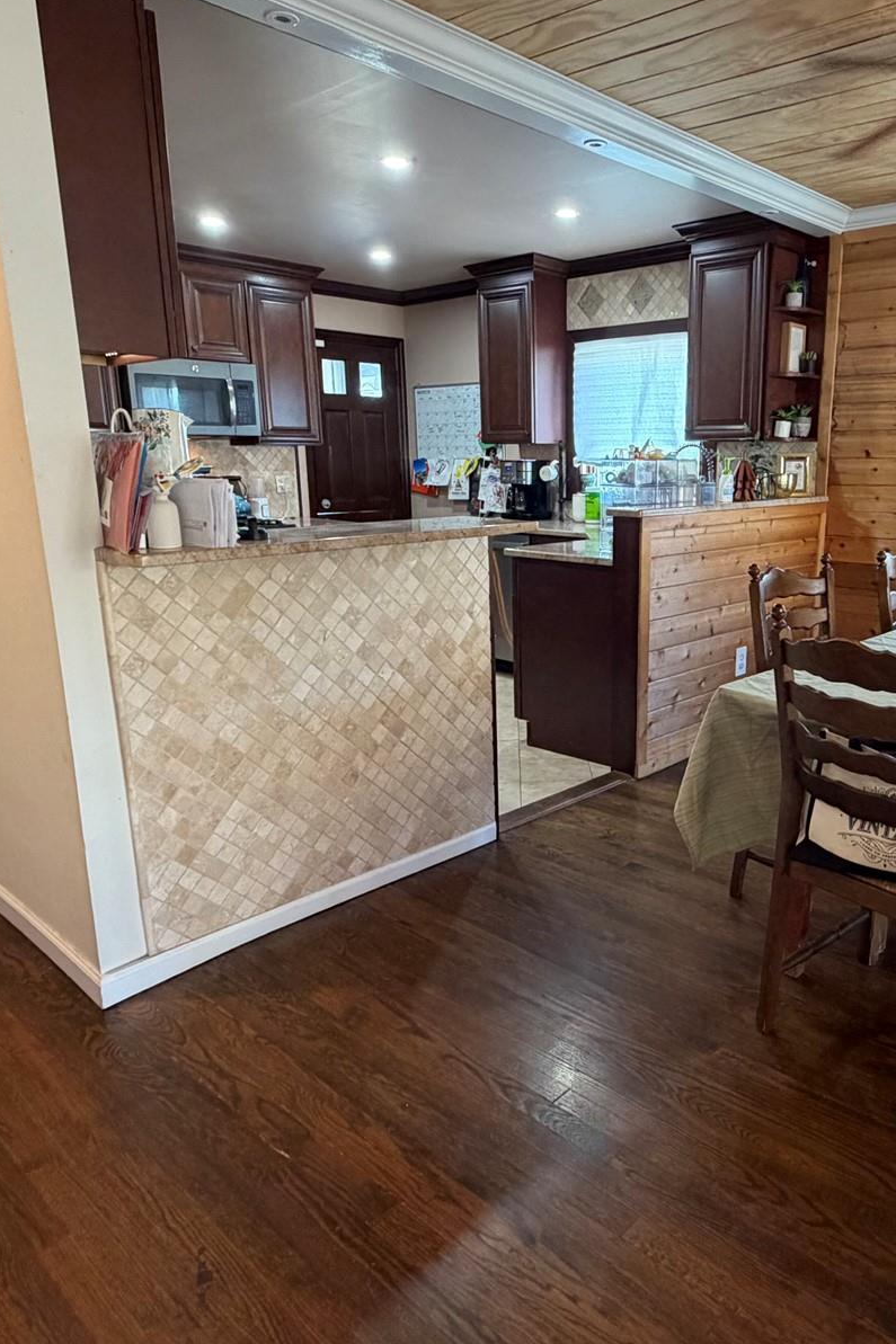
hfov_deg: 50.4
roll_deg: +0.6
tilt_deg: -15.0
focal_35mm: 25
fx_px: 934
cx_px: 589
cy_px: 695
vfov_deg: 71.5
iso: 320
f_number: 2.2
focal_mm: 2.22
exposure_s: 1/60
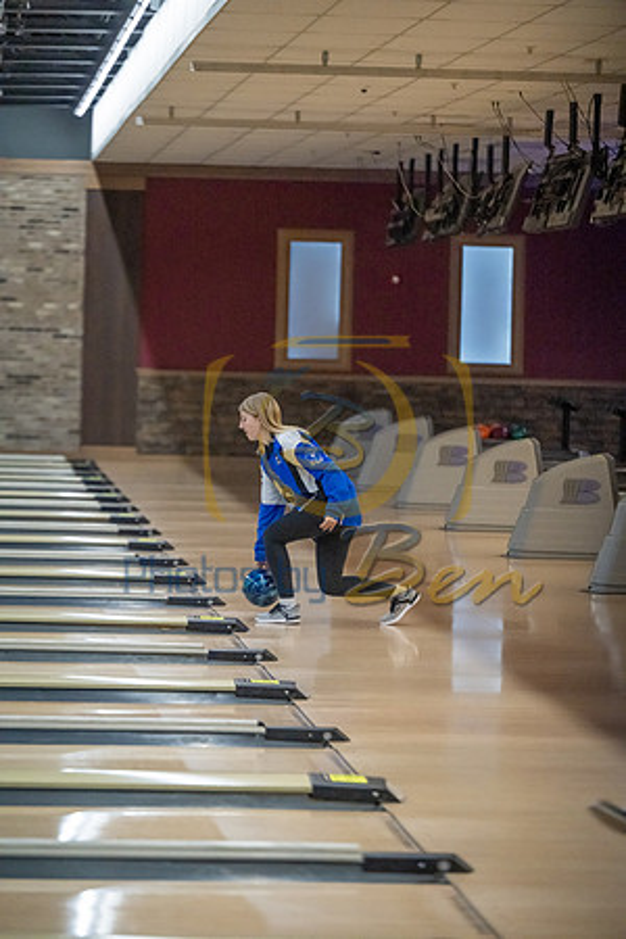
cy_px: 470
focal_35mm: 135
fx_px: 3521
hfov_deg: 10.2
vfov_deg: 15.2
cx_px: 313
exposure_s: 1/1000
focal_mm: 135
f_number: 2.8
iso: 4000
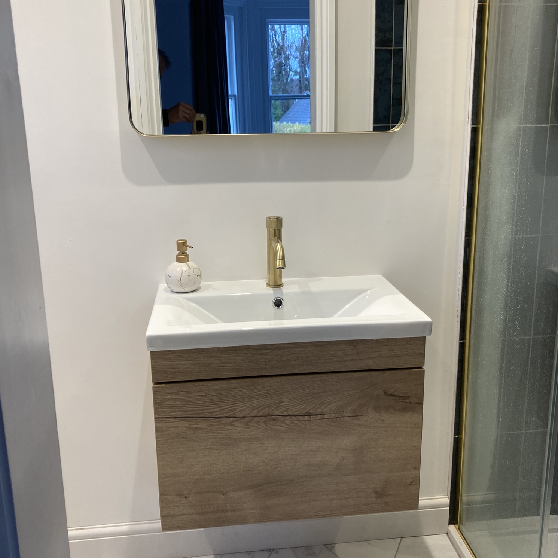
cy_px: 270
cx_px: 276
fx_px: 620
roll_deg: +1.1
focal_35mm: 34
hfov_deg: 48.4
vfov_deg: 48.4
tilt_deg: -12.9
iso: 64
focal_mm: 3.99
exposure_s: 1/50
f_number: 1.8
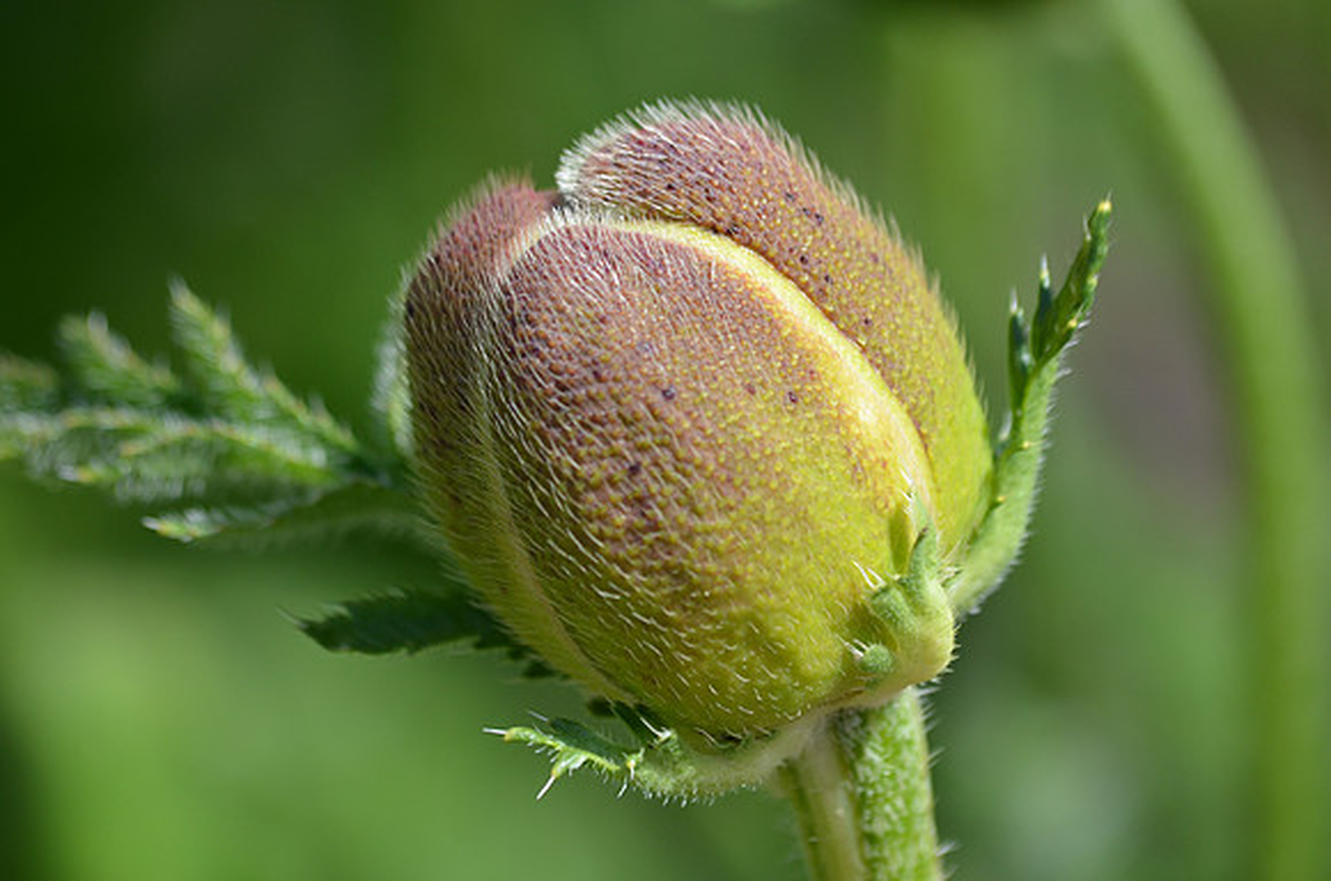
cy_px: 440
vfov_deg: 5.4
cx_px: 666
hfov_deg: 8.1
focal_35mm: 255
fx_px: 9407
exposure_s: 1/1600
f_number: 5.6
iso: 400
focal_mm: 170
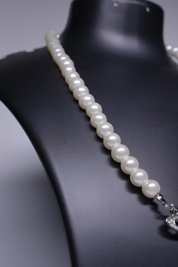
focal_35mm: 52
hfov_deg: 26.0
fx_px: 386
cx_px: 89
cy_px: 134
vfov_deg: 38.2
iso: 800
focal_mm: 35
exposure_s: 1/160
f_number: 8
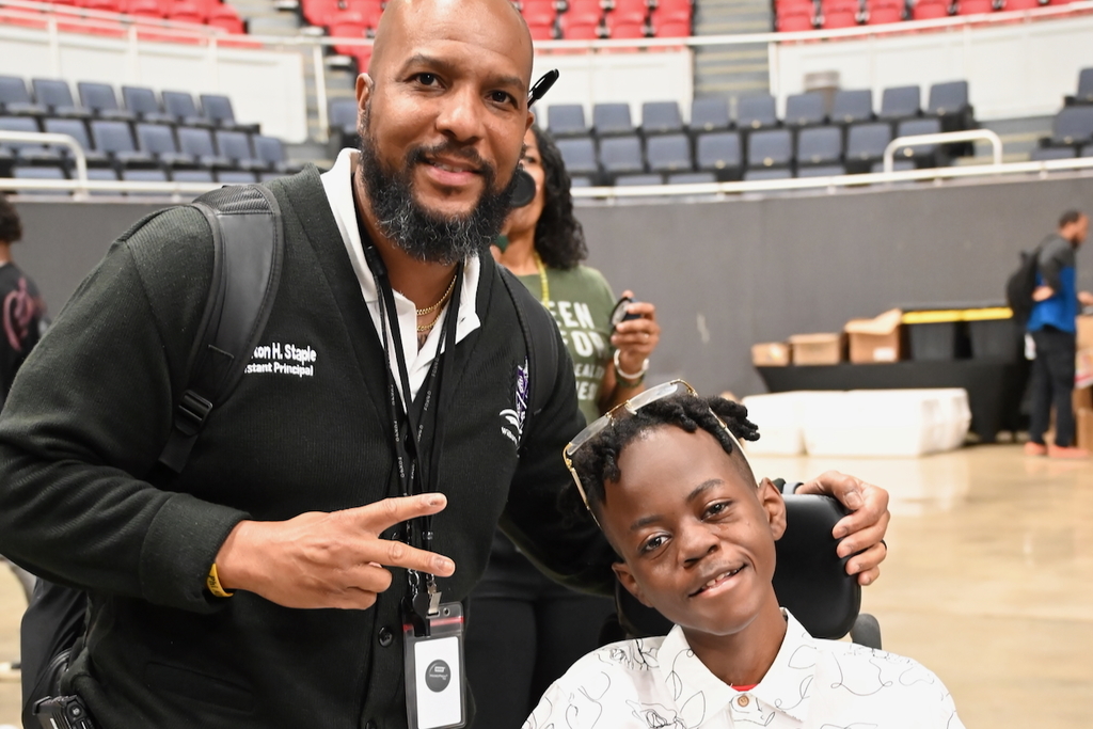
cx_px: 546
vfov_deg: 35.1
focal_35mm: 38
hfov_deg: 50.7
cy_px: 364
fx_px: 1154
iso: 7200
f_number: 4
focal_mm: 38
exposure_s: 1/60
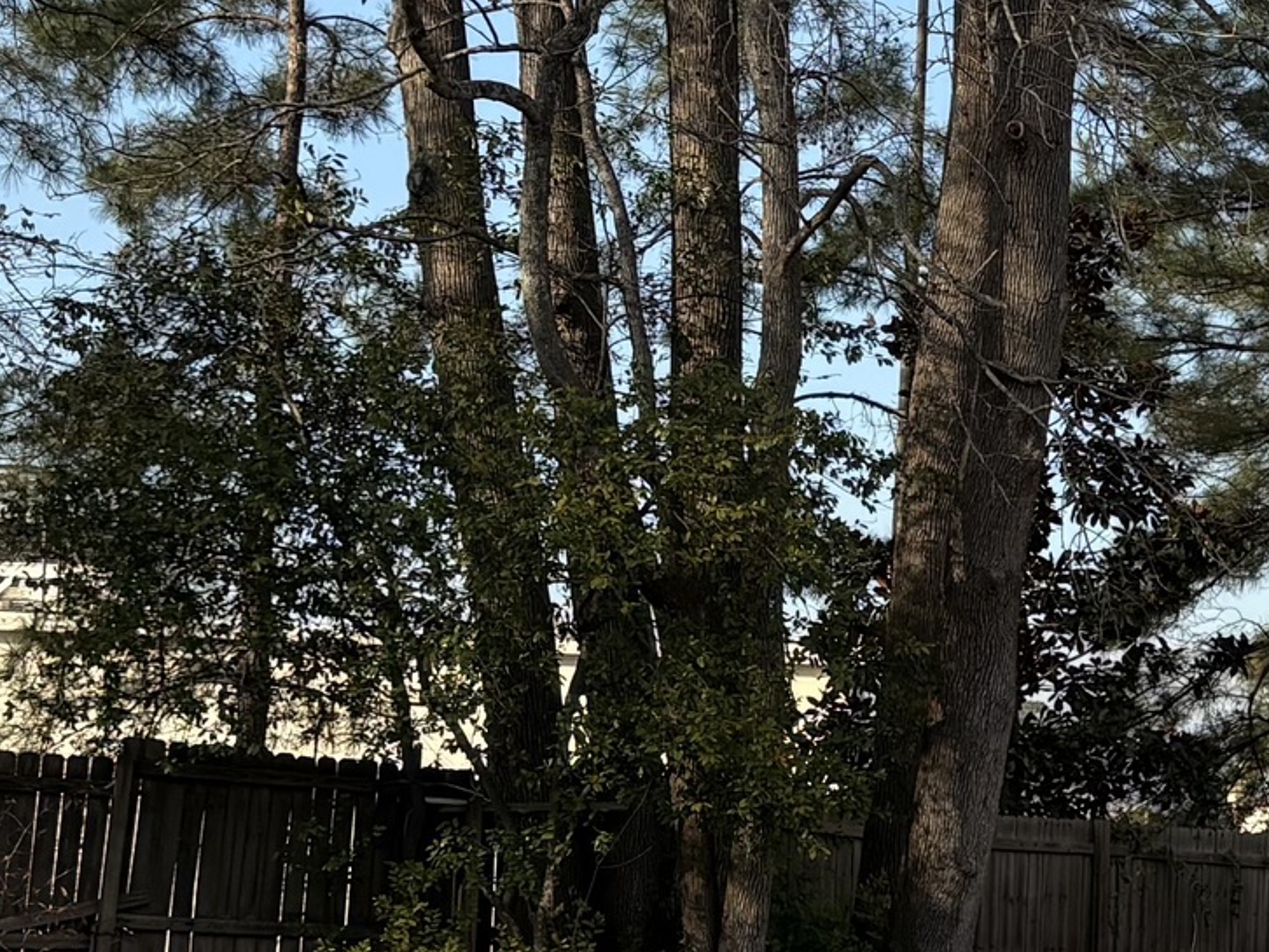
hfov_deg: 16.7
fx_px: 4034
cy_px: 774
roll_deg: -1.2
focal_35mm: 110
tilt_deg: +1.7
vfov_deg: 13.4
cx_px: 1706
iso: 50
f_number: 1.6
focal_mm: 5.96
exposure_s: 1/1484
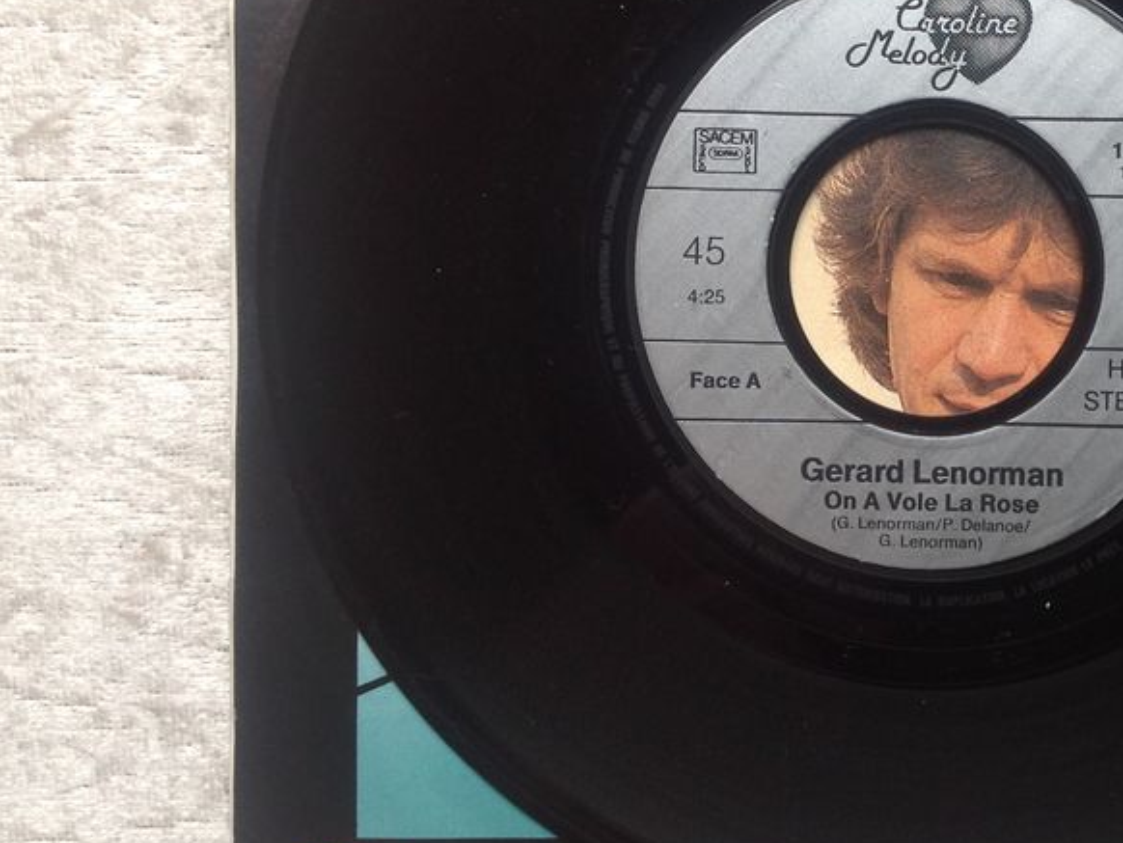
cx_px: 886
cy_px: 261
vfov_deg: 24.3
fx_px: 1947
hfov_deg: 31.4
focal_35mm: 60
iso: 50
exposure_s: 1/15
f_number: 2.4
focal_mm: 4.28
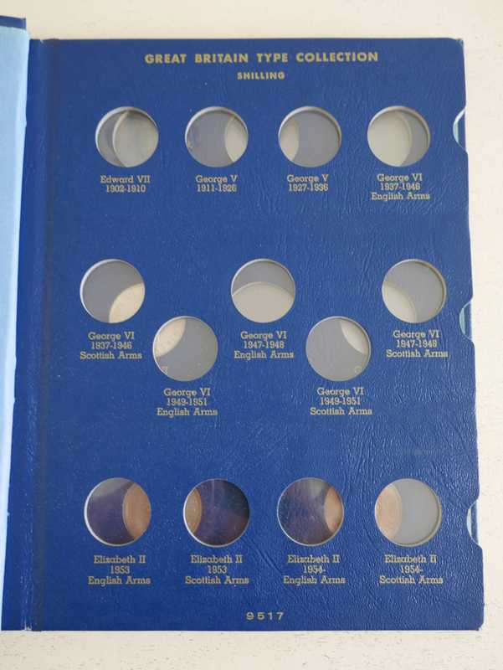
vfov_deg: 46.8
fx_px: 774
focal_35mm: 40
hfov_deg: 36.0
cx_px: 252
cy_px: 335
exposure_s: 1/10
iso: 800
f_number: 4.4
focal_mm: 20
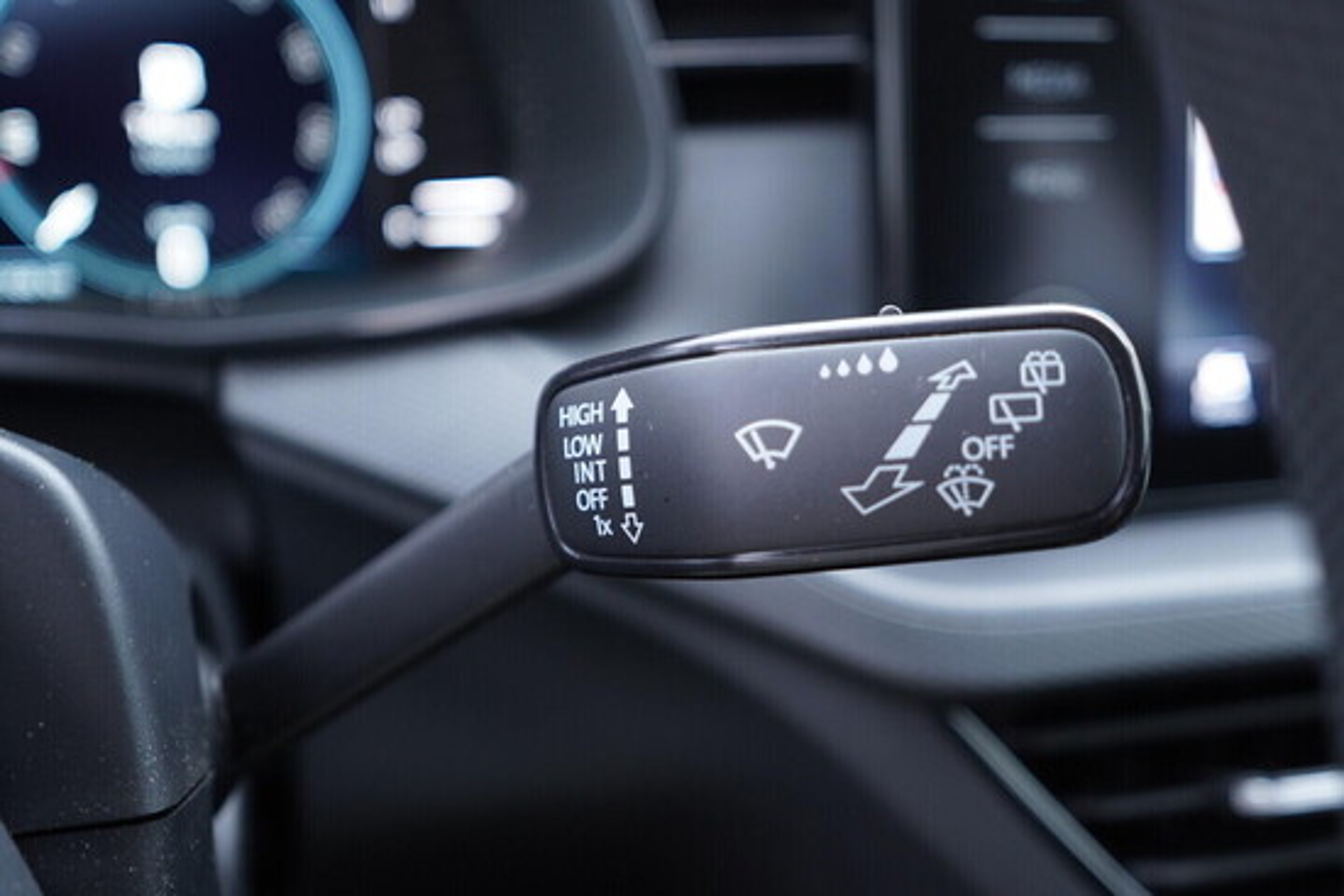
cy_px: 448
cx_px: 672
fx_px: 1344
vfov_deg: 36.9
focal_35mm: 36
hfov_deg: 53.1
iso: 500
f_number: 2.8
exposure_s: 1/40
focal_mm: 24
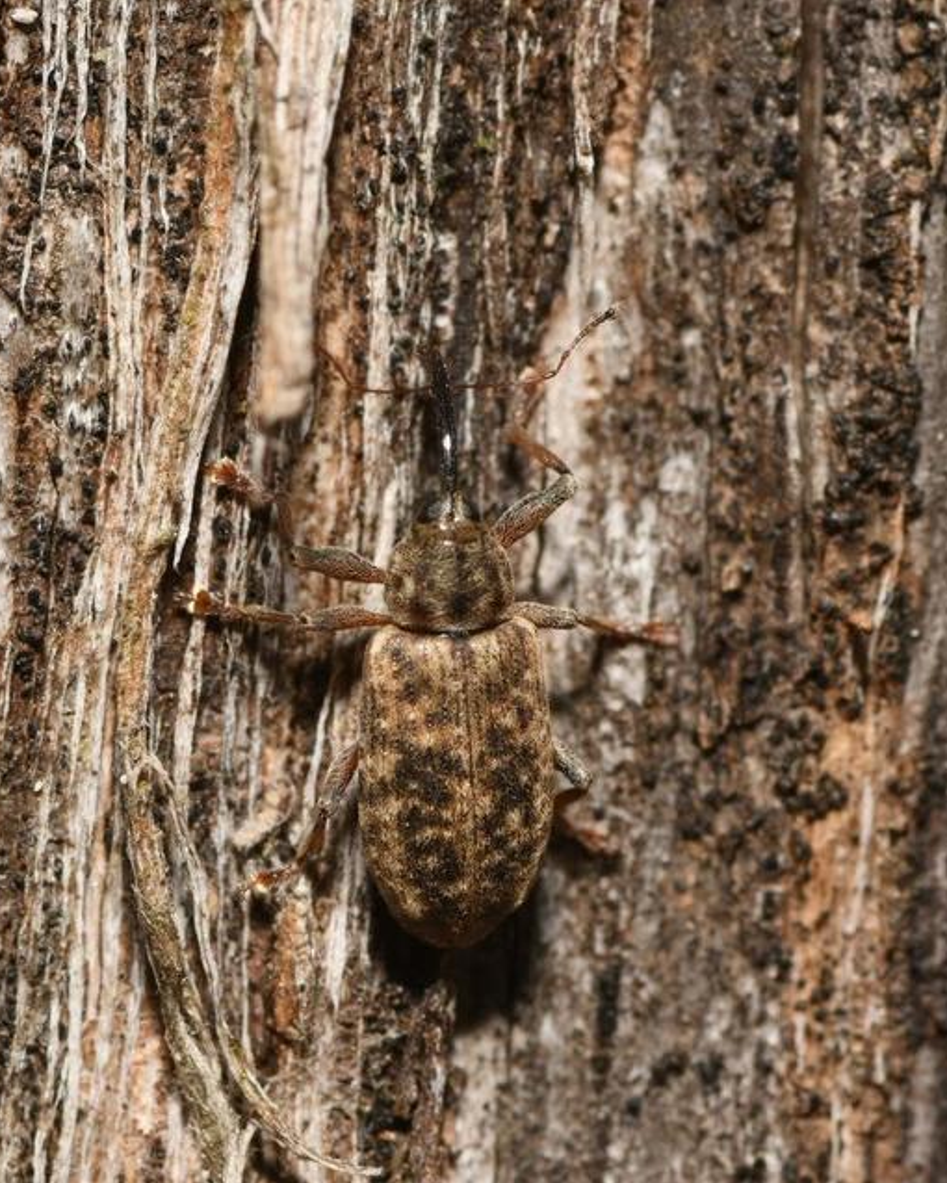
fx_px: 7799
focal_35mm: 223
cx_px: 425
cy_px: 592
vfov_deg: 8.7
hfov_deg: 6.9
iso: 100
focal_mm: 105
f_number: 22
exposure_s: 1/60
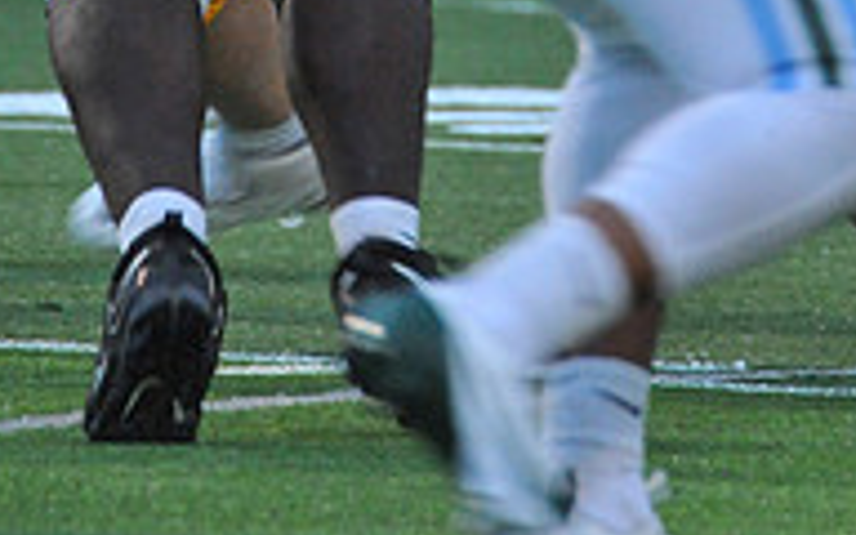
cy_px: -655
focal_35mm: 1851
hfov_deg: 1.1
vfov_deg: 0.7
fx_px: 43182
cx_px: 584
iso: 6400
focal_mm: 600
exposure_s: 1/200
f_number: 11
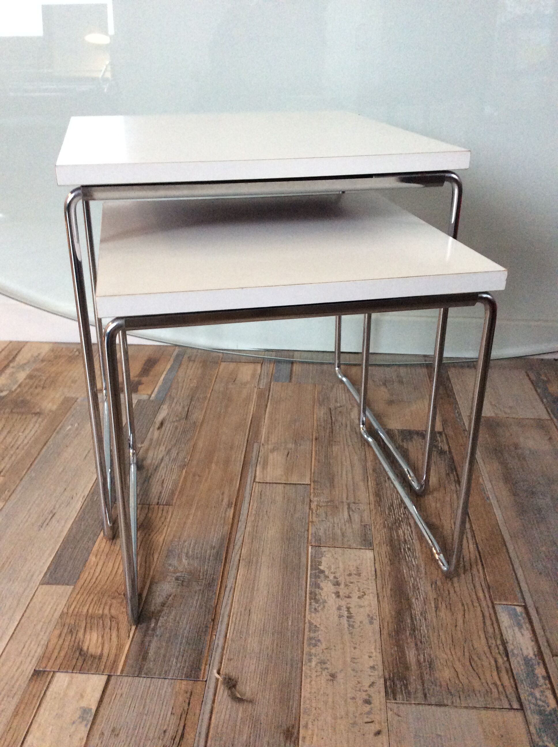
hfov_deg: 44.1
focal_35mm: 32
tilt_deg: -24.9
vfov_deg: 56.9
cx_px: 279
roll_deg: +0.4
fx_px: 690
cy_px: 374
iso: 200
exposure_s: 1/25
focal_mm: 3.3
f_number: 2.4
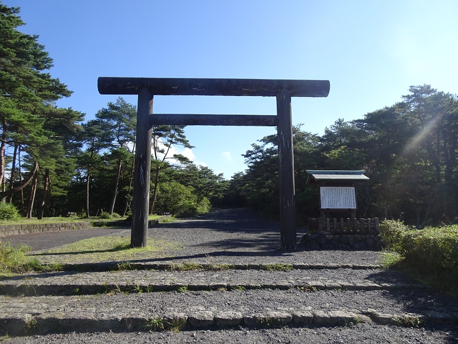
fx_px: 318
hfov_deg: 71.6
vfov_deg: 56.8
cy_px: 172
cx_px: 229
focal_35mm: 24
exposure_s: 1/500
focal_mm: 4.1
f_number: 3.5
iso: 80
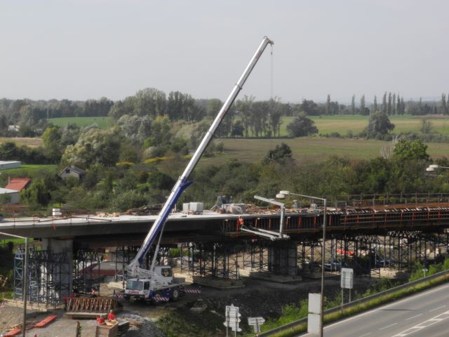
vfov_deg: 12.5
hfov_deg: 16.6
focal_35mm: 119
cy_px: 168
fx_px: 1544
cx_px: 224
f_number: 4.5
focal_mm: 25.4
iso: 100
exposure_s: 1/45.8
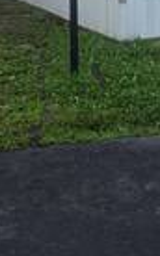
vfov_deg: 26.6
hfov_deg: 18.1
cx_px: 193
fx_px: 475
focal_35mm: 68
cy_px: -56
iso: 64
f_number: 1.4
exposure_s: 1/2614
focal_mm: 6.5
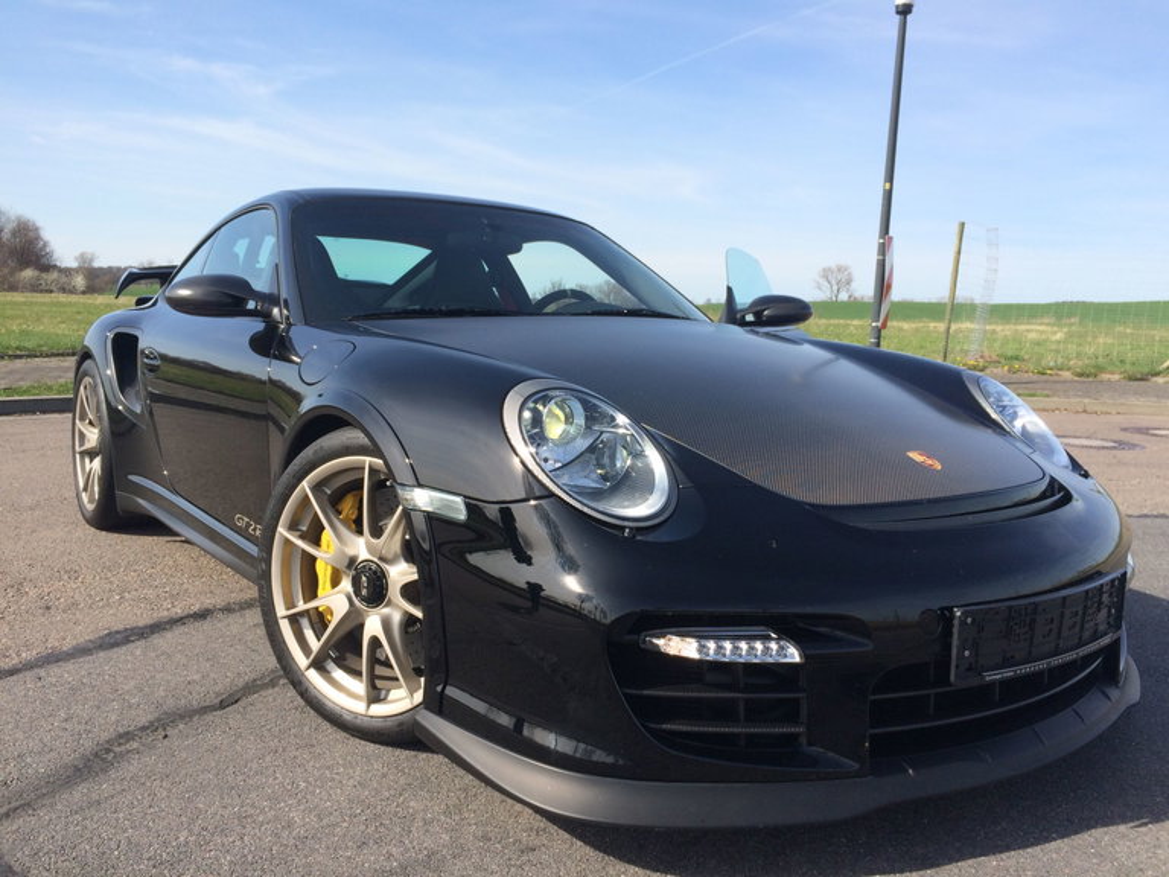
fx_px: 979
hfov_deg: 61.7
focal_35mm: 29
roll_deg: -1.6
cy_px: 438
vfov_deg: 48.2
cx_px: 584
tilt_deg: -8.3
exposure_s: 1/1325
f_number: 2.2
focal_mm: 4.15
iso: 32
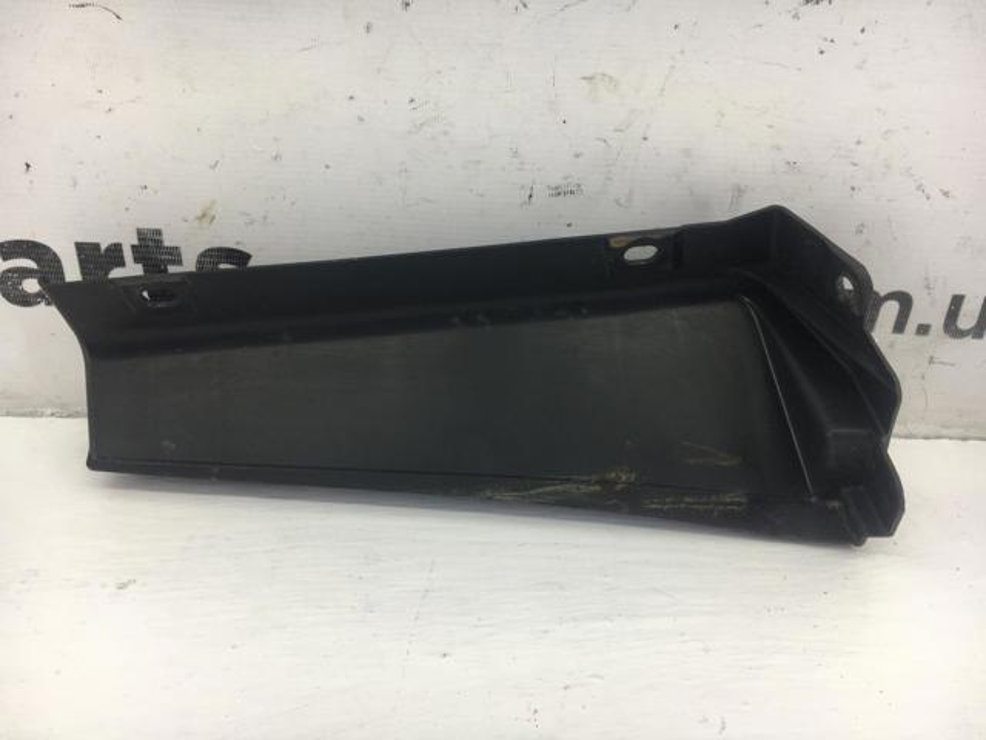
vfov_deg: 48.2
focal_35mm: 29
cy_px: 370
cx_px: 493
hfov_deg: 61.7
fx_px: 826
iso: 32
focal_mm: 4.15
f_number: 2.2
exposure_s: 1/50
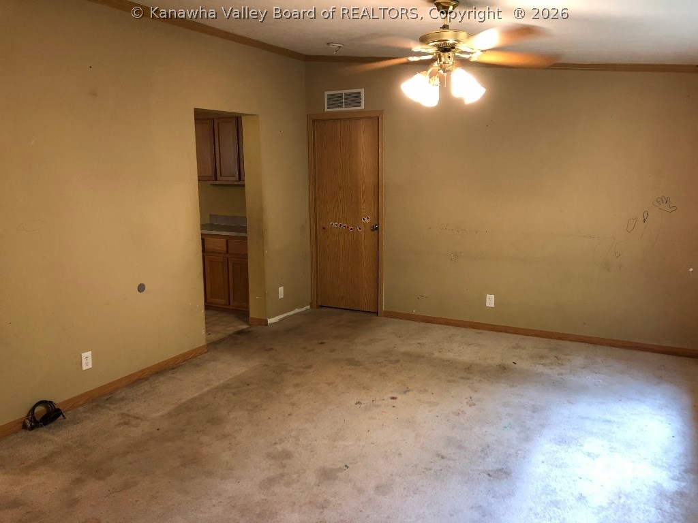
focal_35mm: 28
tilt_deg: -10.3
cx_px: 349
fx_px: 565
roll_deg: +1.4
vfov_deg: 49.7
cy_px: 262
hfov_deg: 63.4
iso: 50
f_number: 1.8
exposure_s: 1/15
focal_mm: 3.99
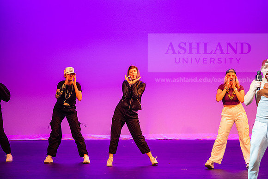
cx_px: 134
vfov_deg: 7.6
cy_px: 90
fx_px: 1340
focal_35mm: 180
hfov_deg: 11.4
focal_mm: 180
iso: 4000
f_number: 3.2
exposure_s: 1/320
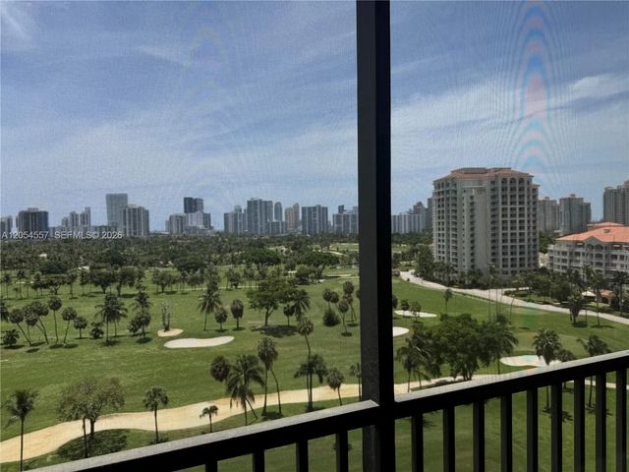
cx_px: 314
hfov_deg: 71.6
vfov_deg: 56.8
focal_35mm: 24
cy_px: 236
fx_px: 436
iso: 80
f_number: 1.78
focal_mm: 6.76
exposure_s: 1/4950
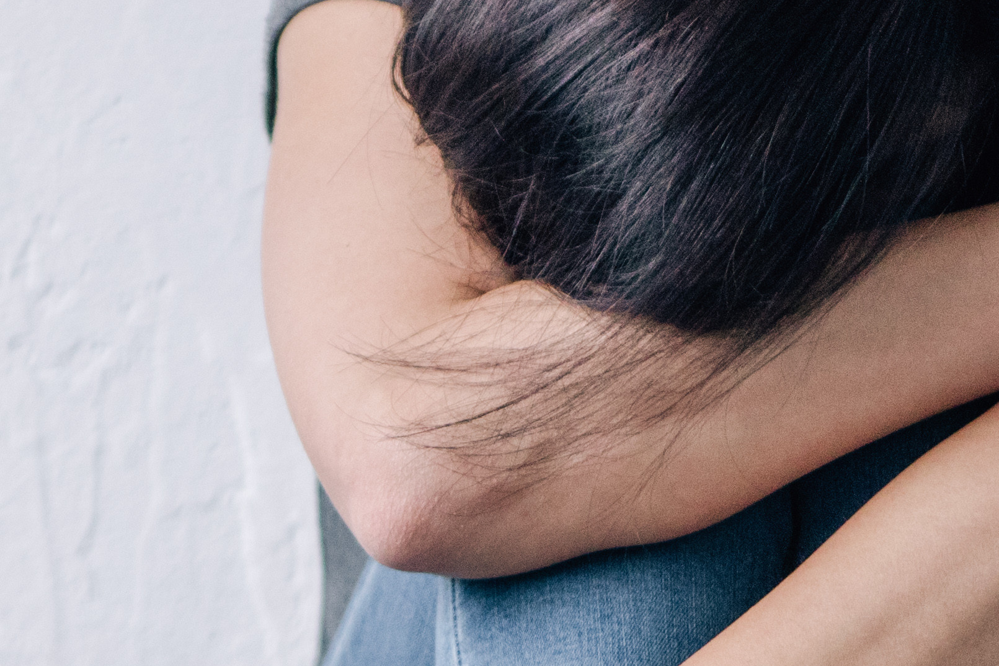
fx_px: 8879
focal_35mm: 320
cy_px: 714
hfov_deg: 6.4
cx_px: -20
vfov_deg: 4.3
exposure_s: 1/125
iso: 400
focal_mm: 70
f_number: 3.2
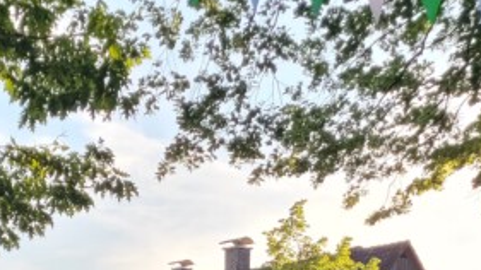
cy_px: 482
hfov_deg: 17.7
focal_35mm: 121
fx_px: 1543
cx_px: 267
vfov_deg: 9.5
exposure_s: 1/315
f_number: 1.8
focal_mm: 5.4
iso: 40
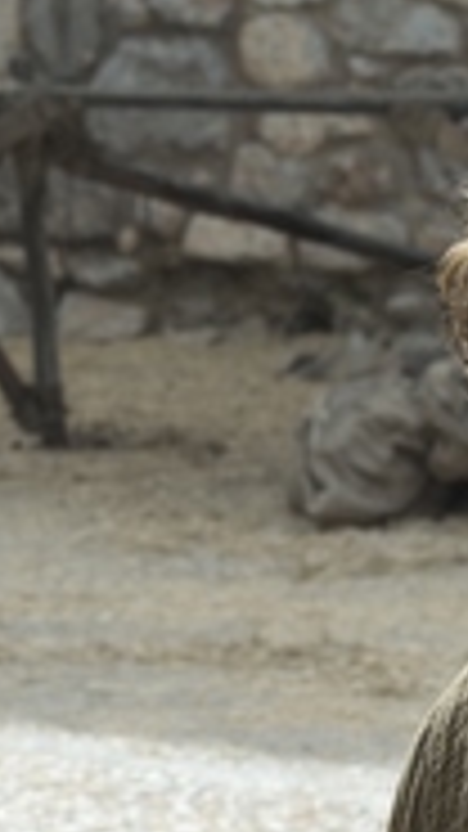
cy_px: 288
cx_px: 126
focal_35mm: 277
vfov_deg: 7.8
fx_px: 6114
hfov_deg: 4.4
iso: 400
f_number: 11
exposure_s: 1/320
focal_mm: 70
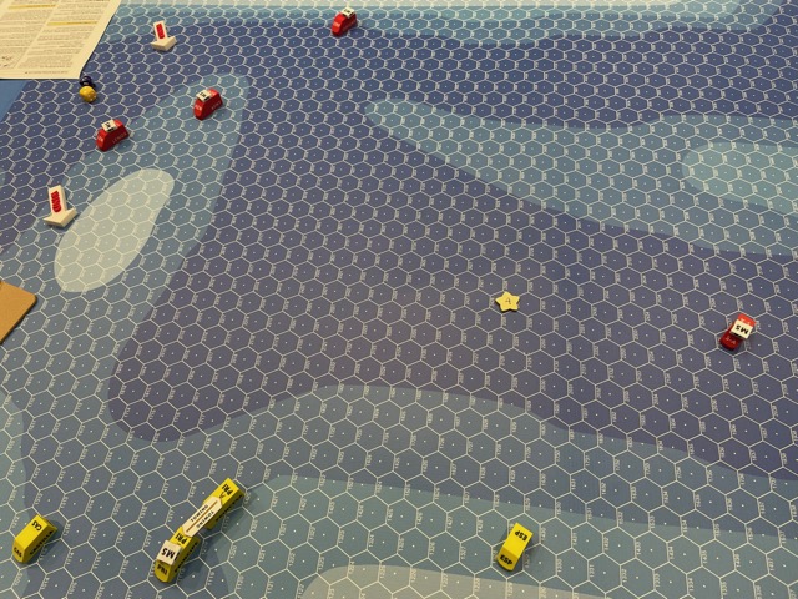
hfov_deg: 67.3
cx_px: 399
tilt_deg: -57.9
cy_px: 300
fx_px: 599
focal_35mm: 26
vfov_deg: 53.1
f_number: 1.6
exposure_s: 1/120
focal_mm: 4.2
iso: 100
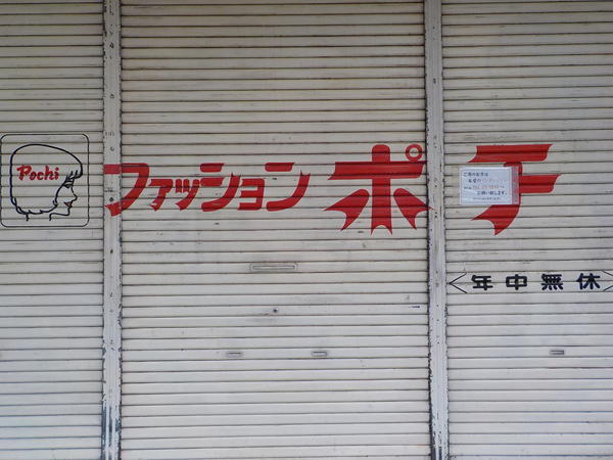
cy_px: 230
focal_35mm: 30
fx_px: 531
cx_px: 306
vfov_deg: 46.8
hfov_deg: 60.0
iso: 125
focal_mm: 4.1
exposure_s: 1/80
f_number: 3.3
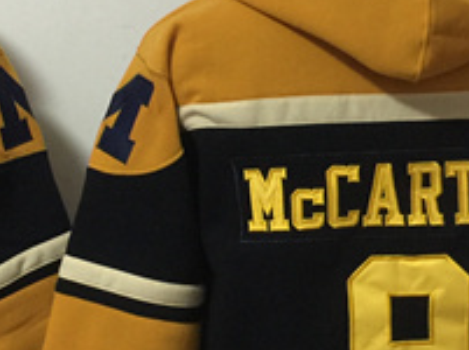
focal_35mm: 94
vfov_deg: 15.7
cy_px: 181
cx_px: 84
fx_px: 1271
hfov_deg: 20.6
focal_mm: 4.15
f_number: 2.2
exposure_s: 1/8
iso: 125
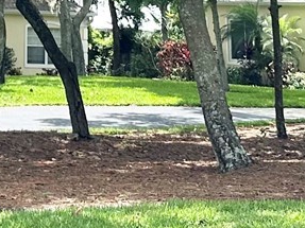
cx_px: -58
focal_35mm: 134
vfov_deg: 9.9
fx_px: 1180
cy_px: -297
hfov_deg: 14.3
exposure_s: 1/1949
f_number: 1.78
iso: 80
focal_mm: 6.86
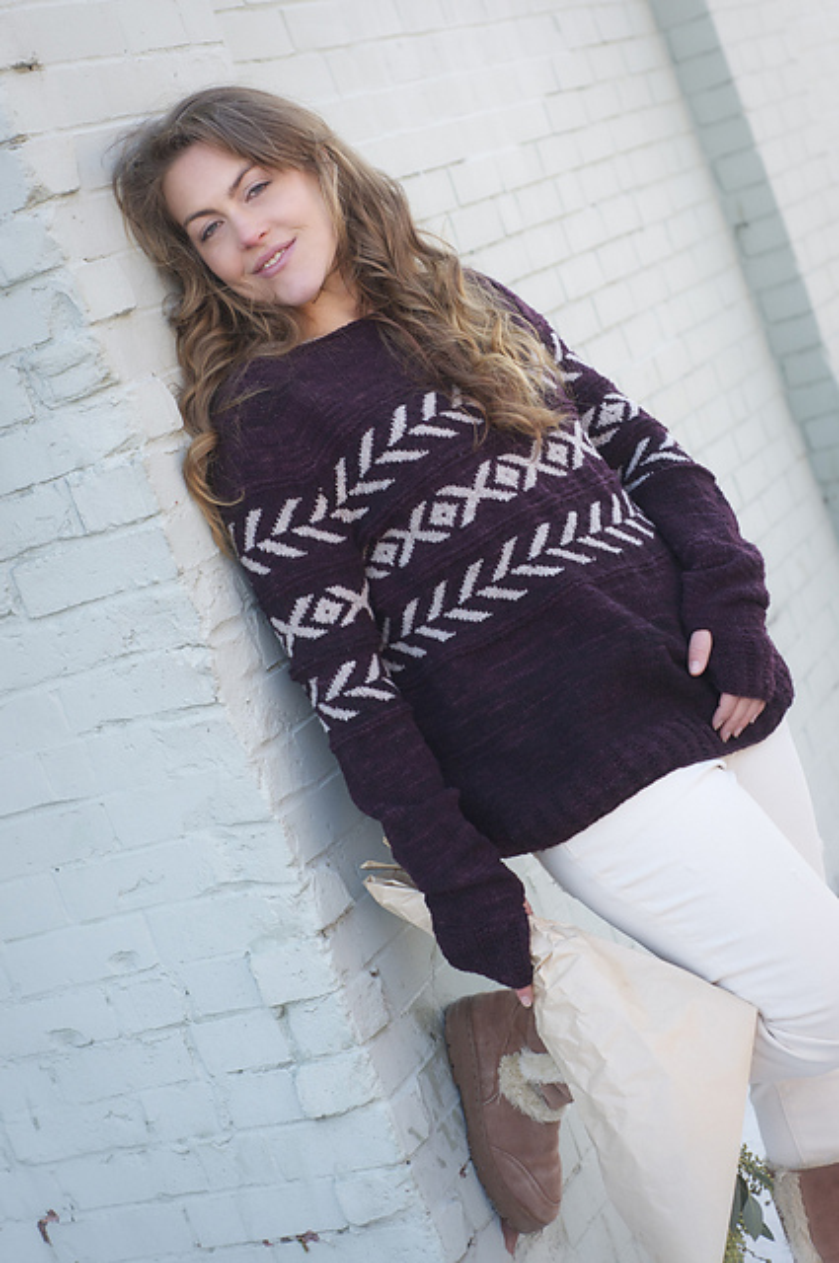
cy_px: 632
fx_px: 2629
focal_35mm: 75
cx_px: 420
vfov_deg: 27.0
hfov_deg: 18.1
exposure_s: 1/500
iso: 500
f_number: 2.8
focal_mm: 50
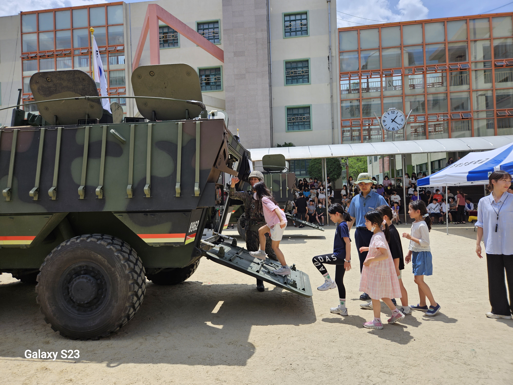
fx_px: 341
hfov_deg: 73.9
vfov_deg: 58.9
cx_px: 256
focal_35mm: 23
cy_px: 192
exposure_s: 1/1402
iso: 25
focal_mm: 5.4
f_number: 1.8
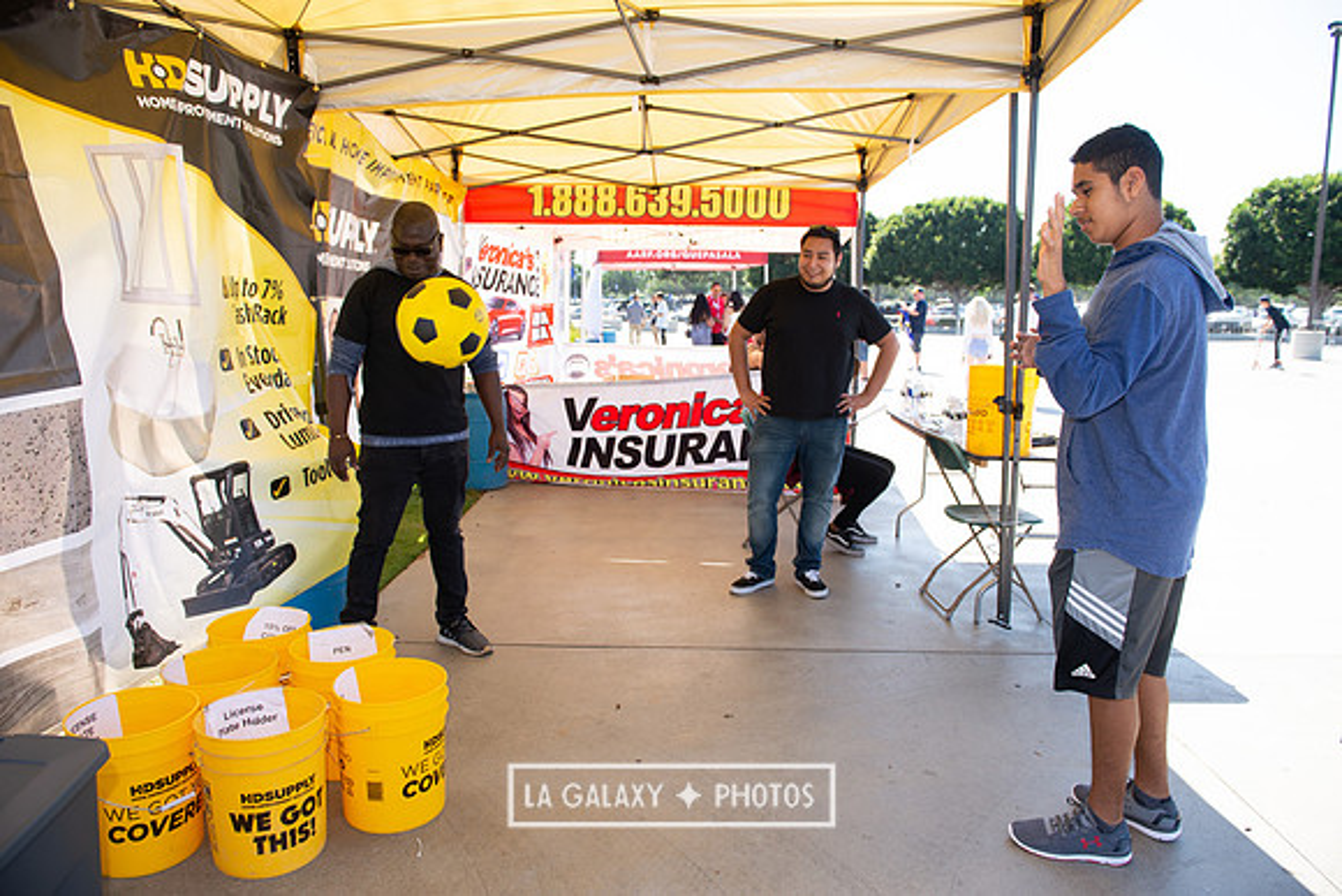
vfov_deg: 53.2
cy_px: 448
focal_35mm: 24
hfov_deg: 73.7
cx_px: 671
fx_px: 895
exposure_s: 1/800
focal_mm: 24
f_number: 4
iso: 250
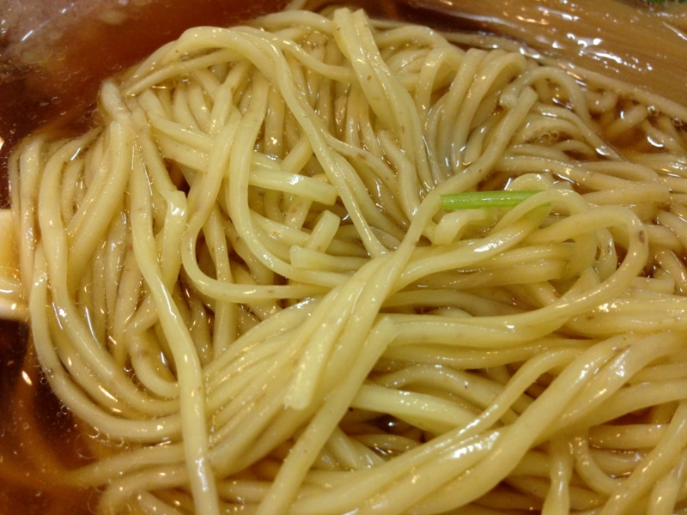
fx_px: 655
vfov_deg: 42.9
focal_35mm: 33
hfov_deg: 55.4
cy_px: 258
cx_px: 344
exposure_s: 1/20
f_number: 2.4
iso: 160
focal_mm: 4.12
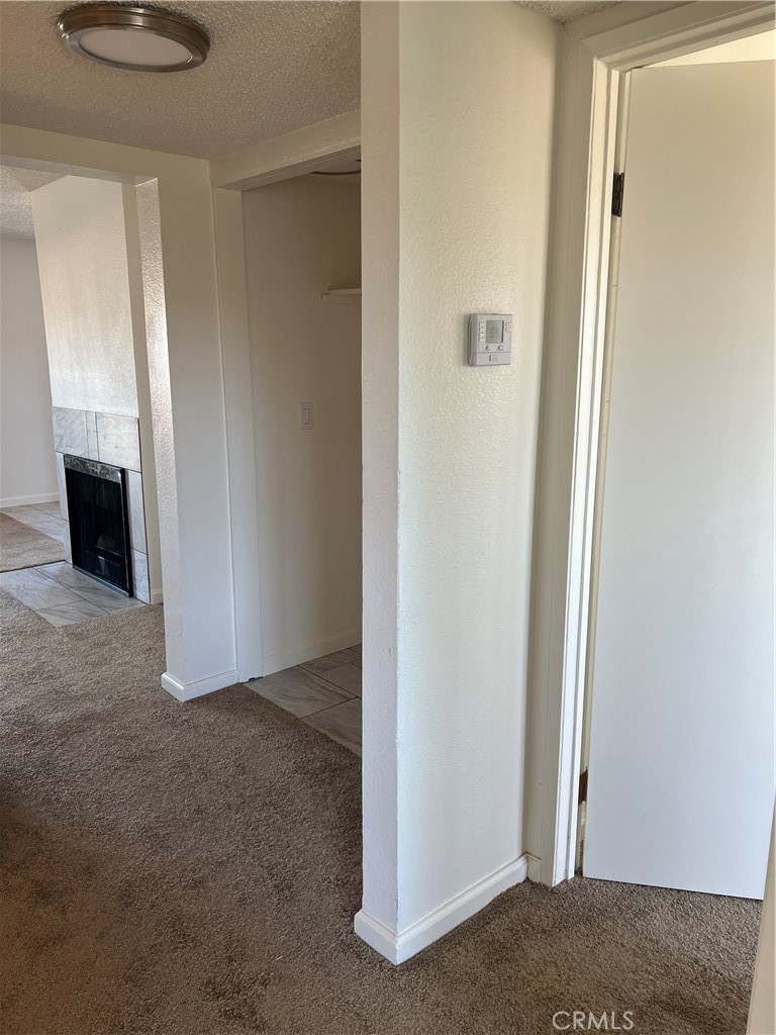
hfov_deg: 53.1
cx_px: 388
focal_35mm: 26
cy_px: 518
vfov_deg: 67.3
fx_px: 777
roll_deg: +0.3
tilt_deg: -11.8
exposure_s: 1/121
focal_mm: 5.7
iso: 125
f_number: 1.5
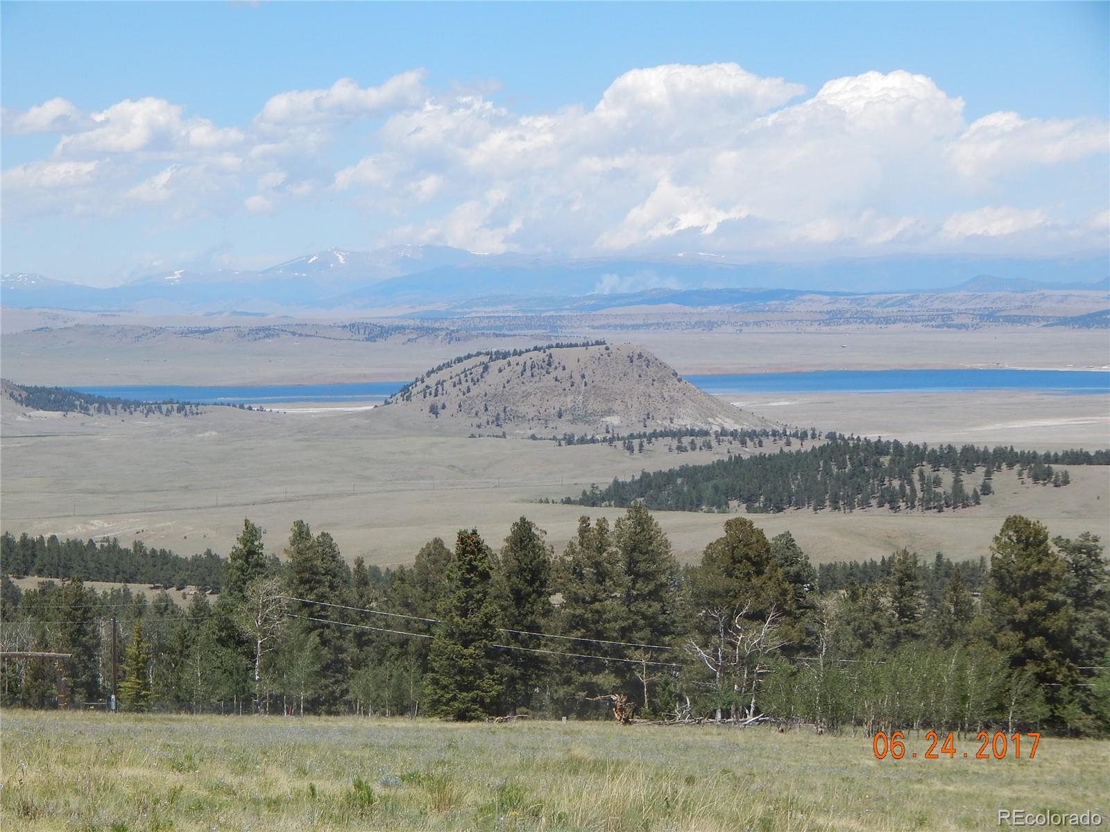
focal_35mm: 131
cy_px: 416
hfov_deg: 15.1
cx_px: 555
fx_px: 4201
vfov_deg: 11.3
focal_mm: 23.4
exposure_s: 1/800
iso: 125
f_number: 4.8
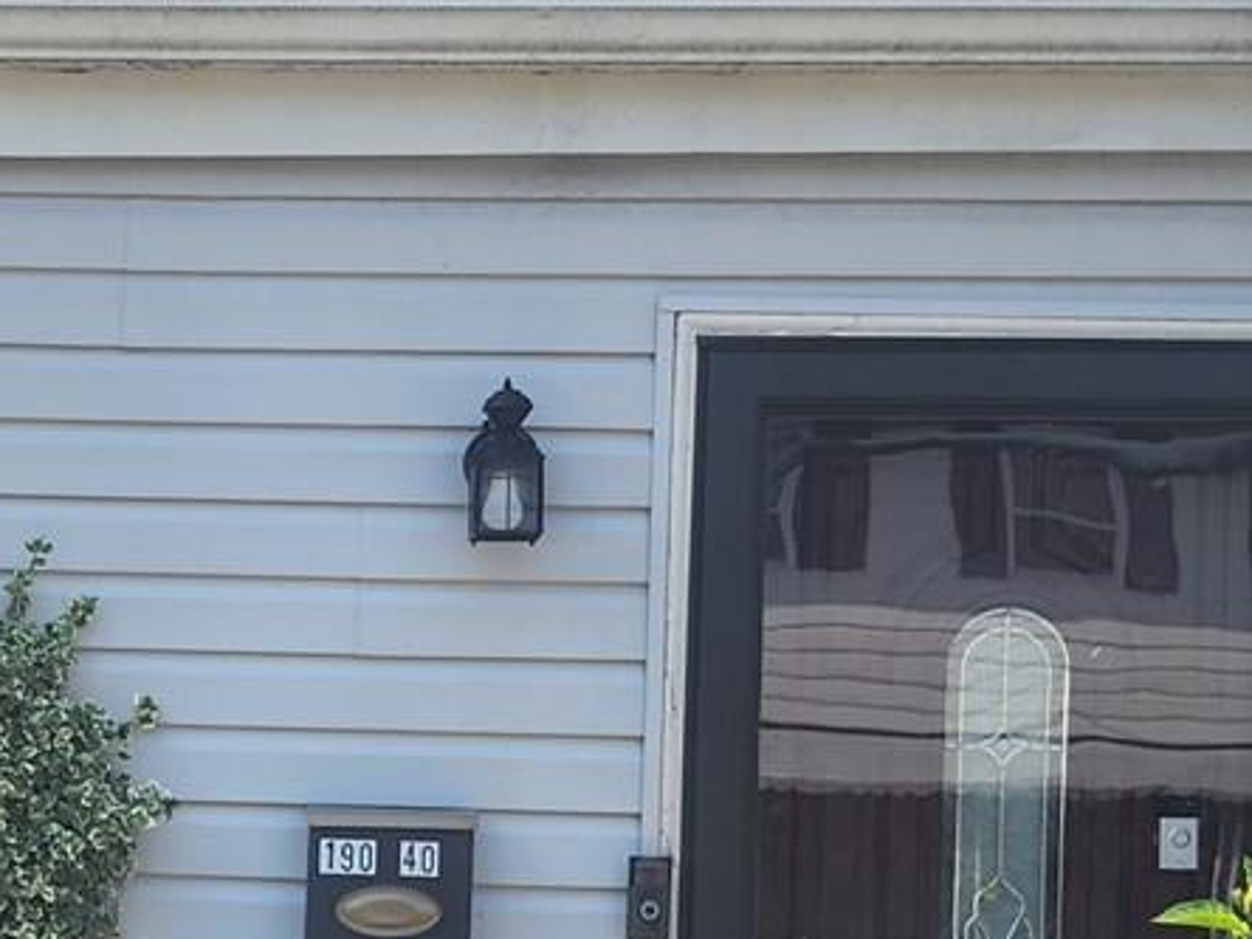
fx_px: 3834
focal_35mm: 106
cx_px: -234
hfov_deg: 17.7
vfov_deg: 13.8
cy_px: 914
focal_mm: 6.4
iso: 12
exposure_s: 1/841
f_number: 1.8
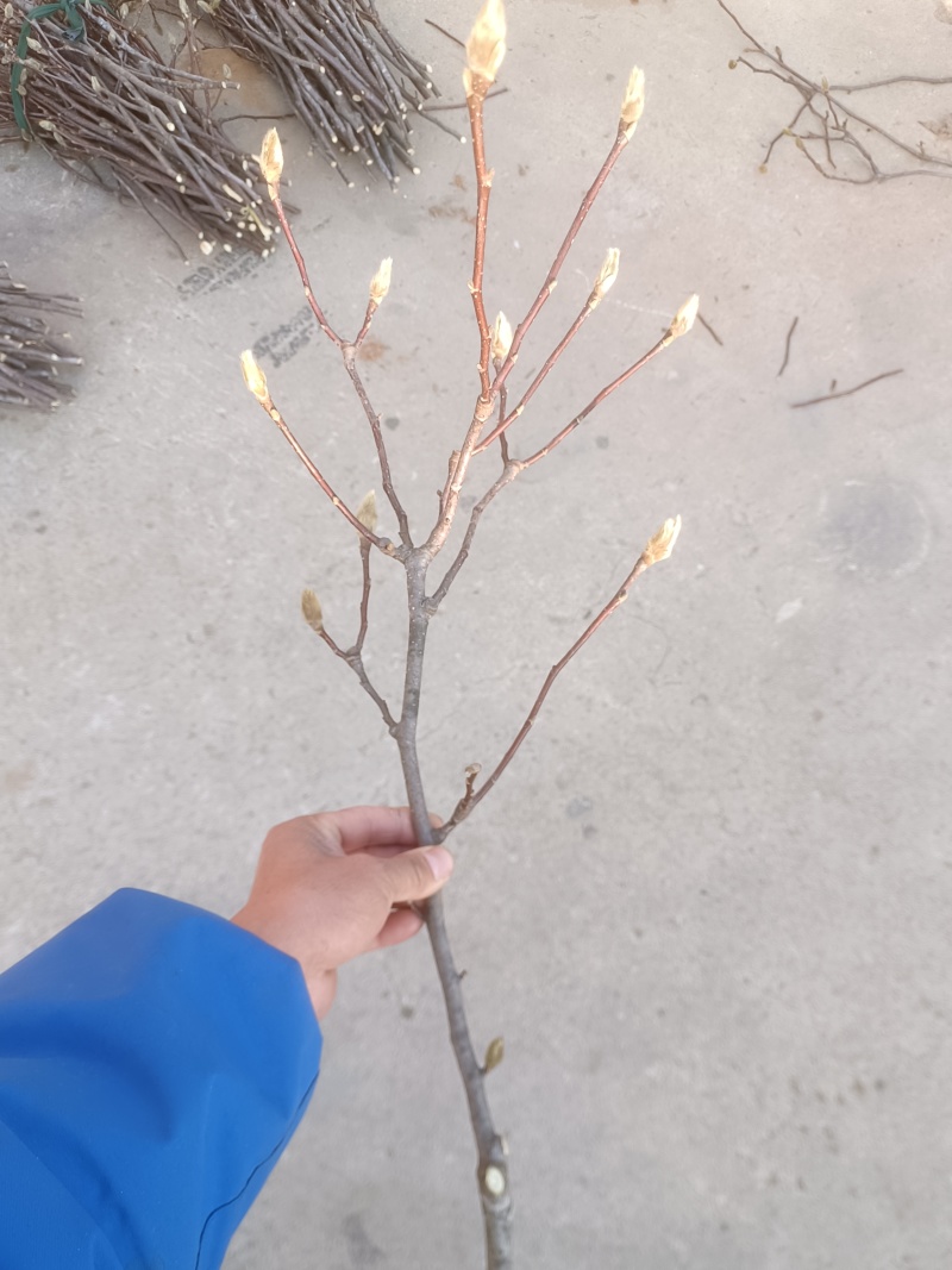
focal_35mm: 27
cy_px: 635
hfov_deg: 51.3
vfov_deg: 65.3
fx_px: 990
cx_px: 476
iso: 167
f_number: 1.9
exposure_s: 1/100
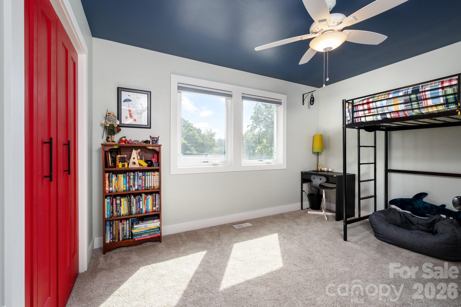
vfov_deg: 77.2
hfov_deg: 100.4
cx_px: 230
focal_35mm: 15
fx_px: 192
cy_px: 154
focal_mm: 15
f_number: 8
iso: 800
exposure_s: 1/15
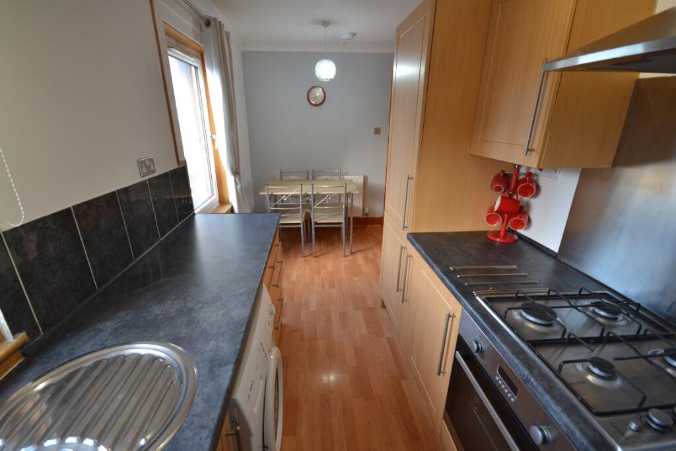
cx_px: 338
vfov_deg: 77.3
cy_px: 226
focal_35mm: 15
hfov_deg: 100.4
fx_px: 282
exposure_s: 1/60
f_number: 4
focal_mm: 10
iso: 800
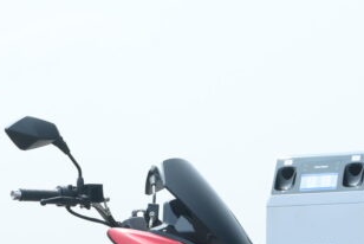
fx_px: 1144
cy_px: 300
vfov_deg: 11.9
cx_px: 141
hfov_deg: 18.1
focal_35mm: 113
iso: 100
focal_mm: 34
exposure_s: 1/60
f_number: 5.6
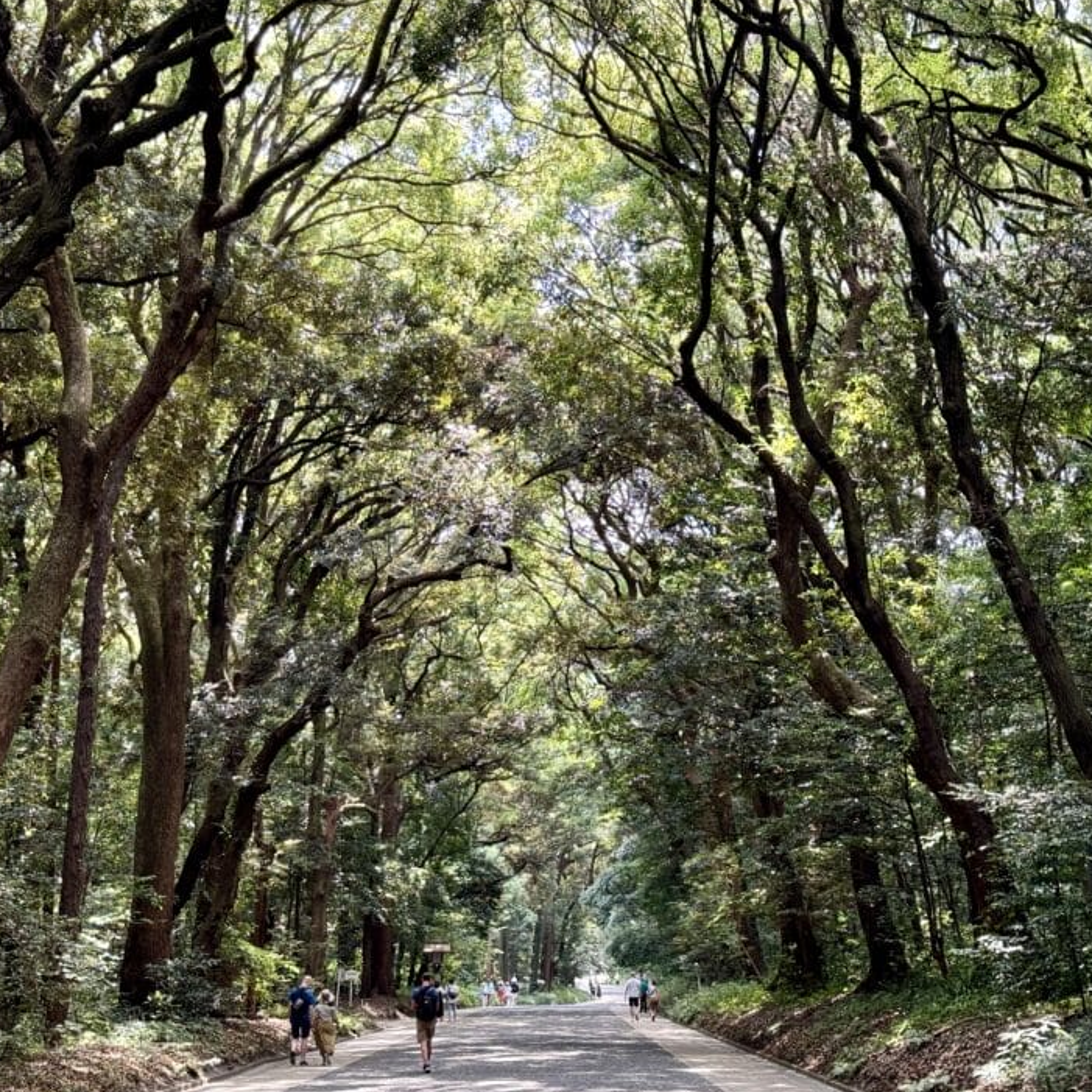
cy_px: 555
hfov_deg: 27.7
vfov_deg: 27.7
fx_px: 2213
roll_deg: +0.9
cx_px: 486
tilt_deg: +9.7
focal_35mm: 62
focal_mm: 6.76
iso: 100
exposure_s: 1/85
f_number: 1.78
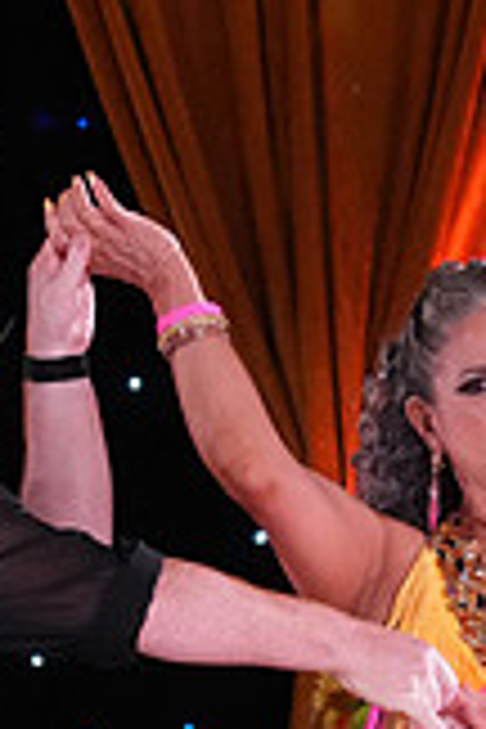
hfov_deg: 3.8
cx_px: 155
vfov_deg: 5.7
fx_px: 7249
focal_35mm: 358
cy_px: 972
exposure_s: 1/400
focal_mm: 67
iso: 8000
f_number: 5.6
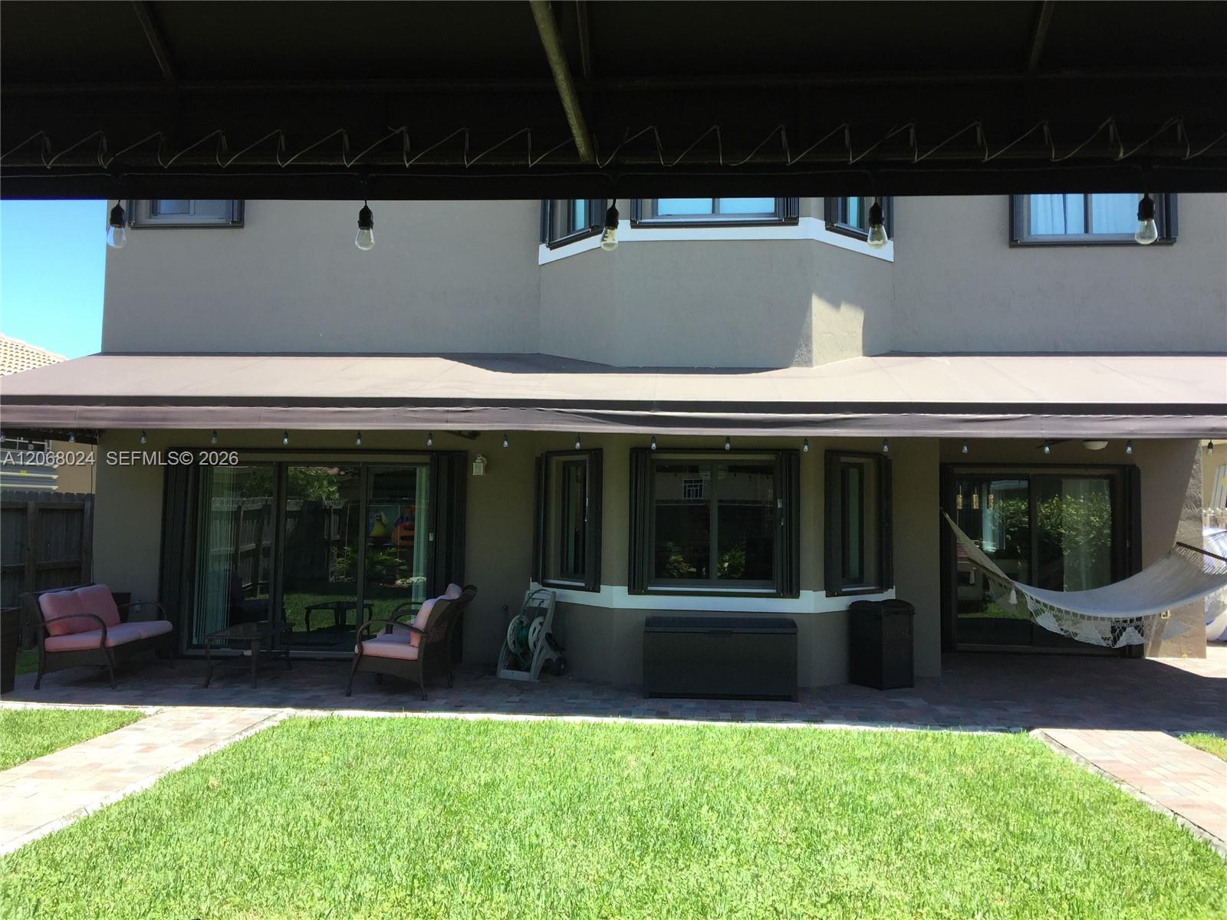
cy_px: 460
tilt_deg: +4.1
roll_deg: -1.9
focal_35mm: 29
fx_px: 1028
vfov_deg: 48.2
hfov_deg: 61.7
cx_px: 614
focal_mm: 4.15
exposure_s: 1/599
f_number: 2.2
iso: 32
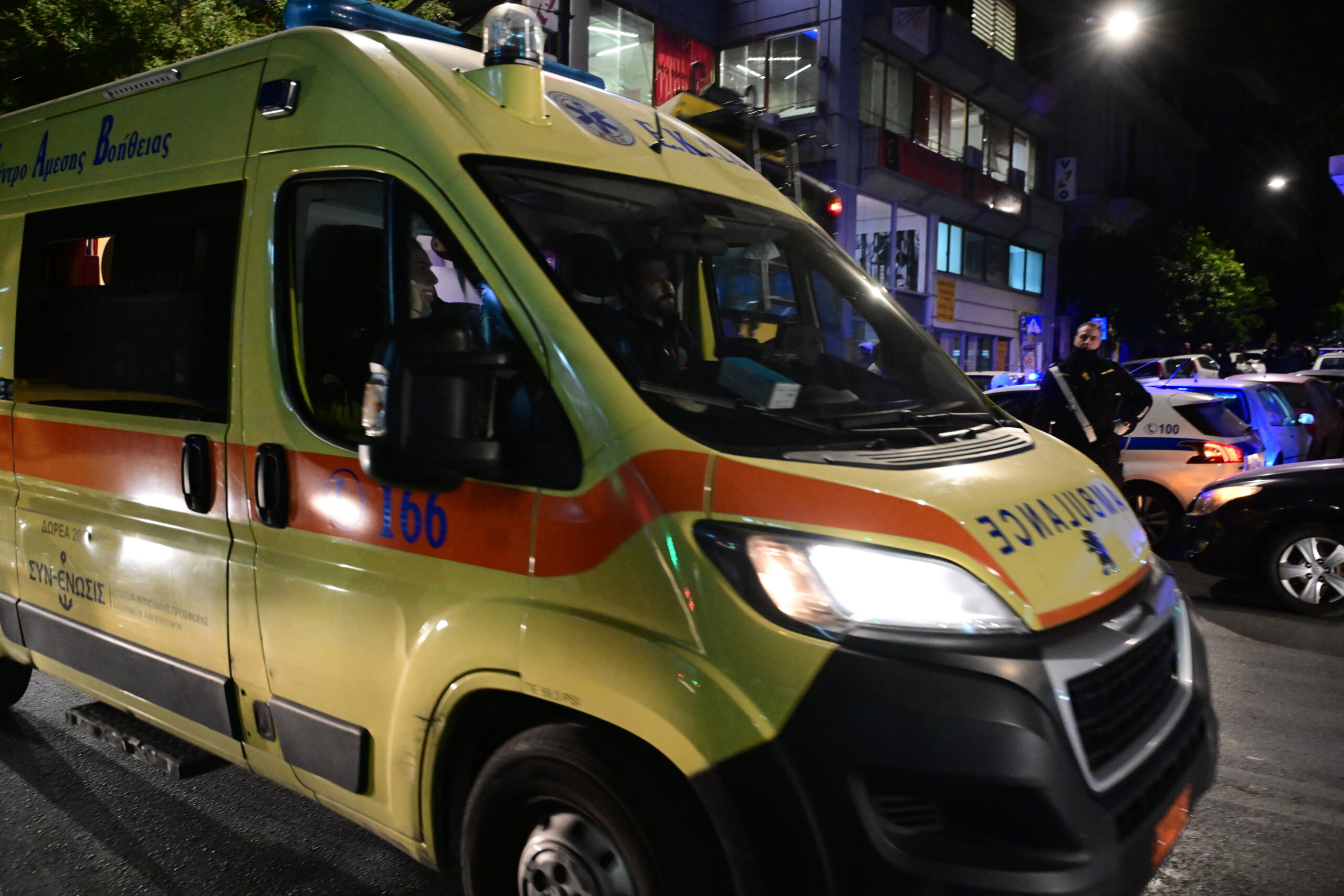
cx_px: 672
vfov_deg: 46.4
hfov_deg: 65.5
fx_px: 1045
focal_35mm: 28
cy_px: 448
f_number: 4
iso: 10000
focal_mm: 28
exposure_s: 1/160
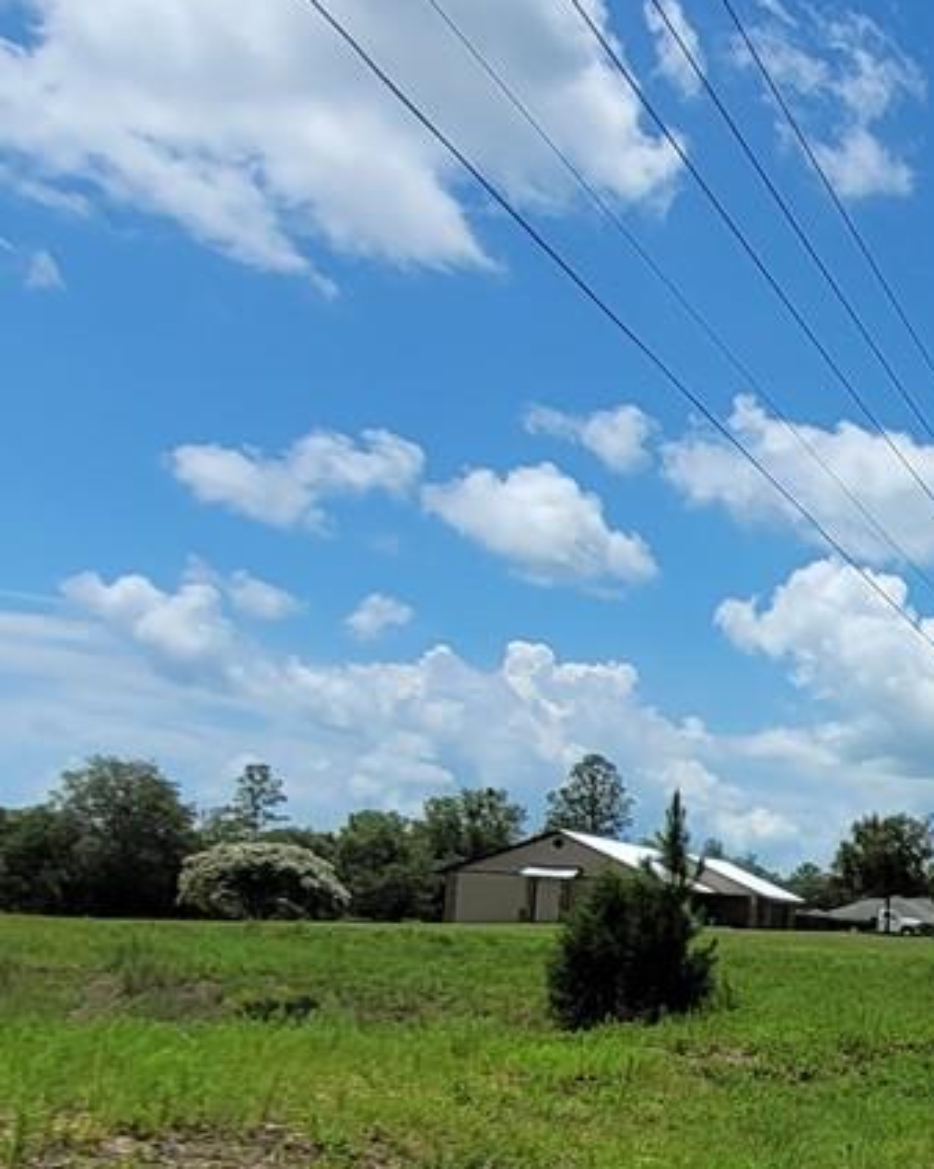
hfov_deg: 24.8
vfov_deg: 37.7
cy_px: 898
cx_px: 1371
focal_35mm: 48
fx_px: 1660
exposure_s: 1/2628
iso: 40
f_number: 2.2
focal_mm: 1.74
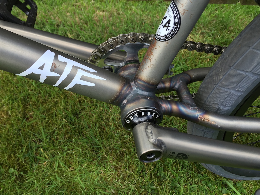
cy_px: 98
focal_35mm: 29
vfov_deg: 48.2
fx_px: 218
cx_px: 130
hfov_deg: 61.7
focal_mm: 4.15
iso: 32
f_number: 2.2
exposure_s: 1/153
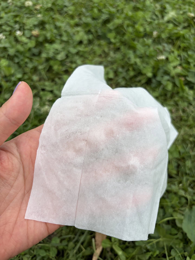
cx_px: 98
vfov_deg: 67.3
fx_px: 195
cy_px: 130
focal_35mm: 26
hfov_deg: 53.1
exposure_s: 1/2012
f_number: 1.6
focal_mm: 6
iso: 50
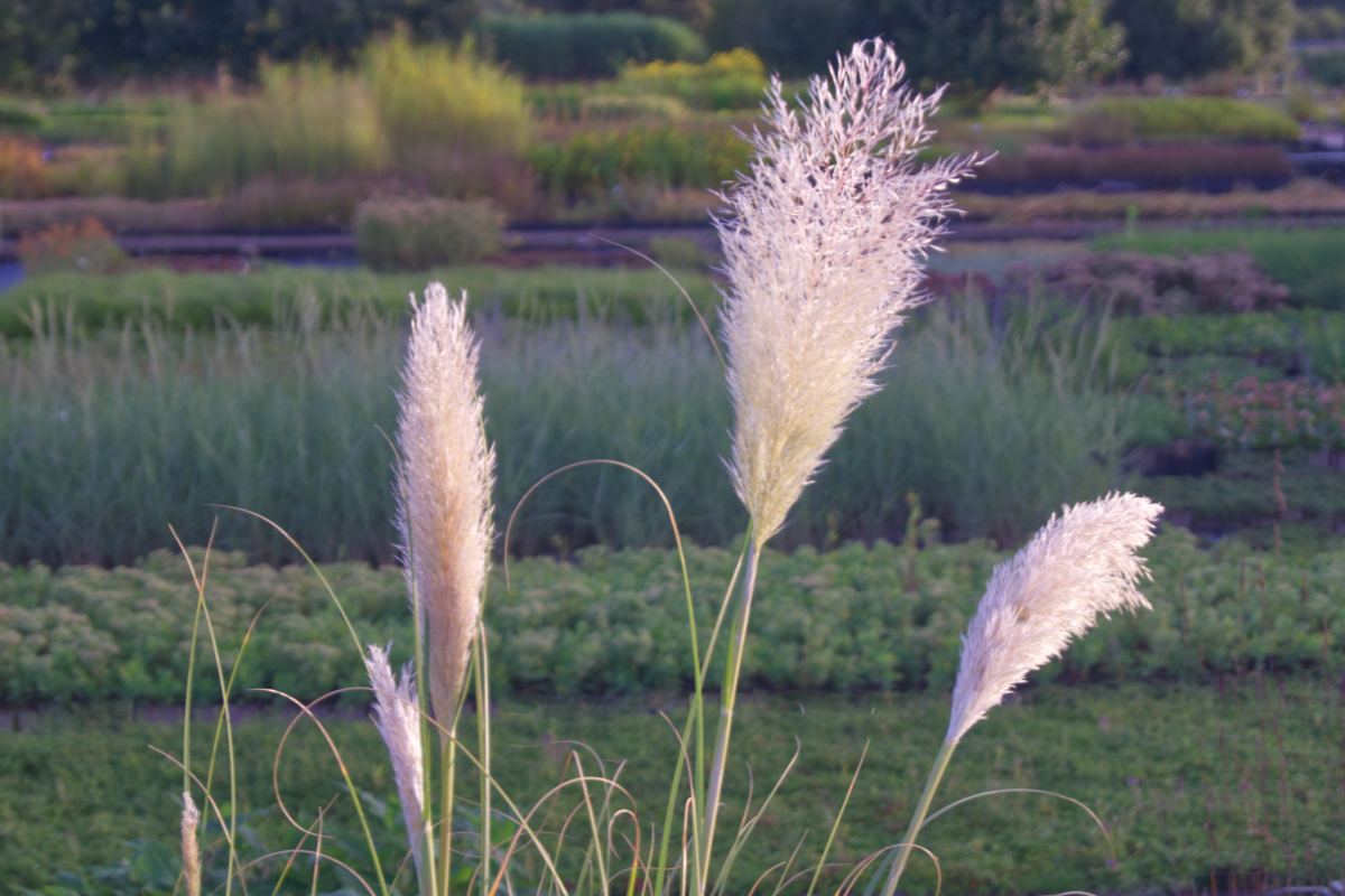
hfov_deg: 24.6
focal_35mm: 82
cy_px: 448
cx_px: 672
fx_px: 3082
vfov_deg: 16.6
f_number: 5.6
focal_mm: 55
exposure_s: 1/100
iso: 125
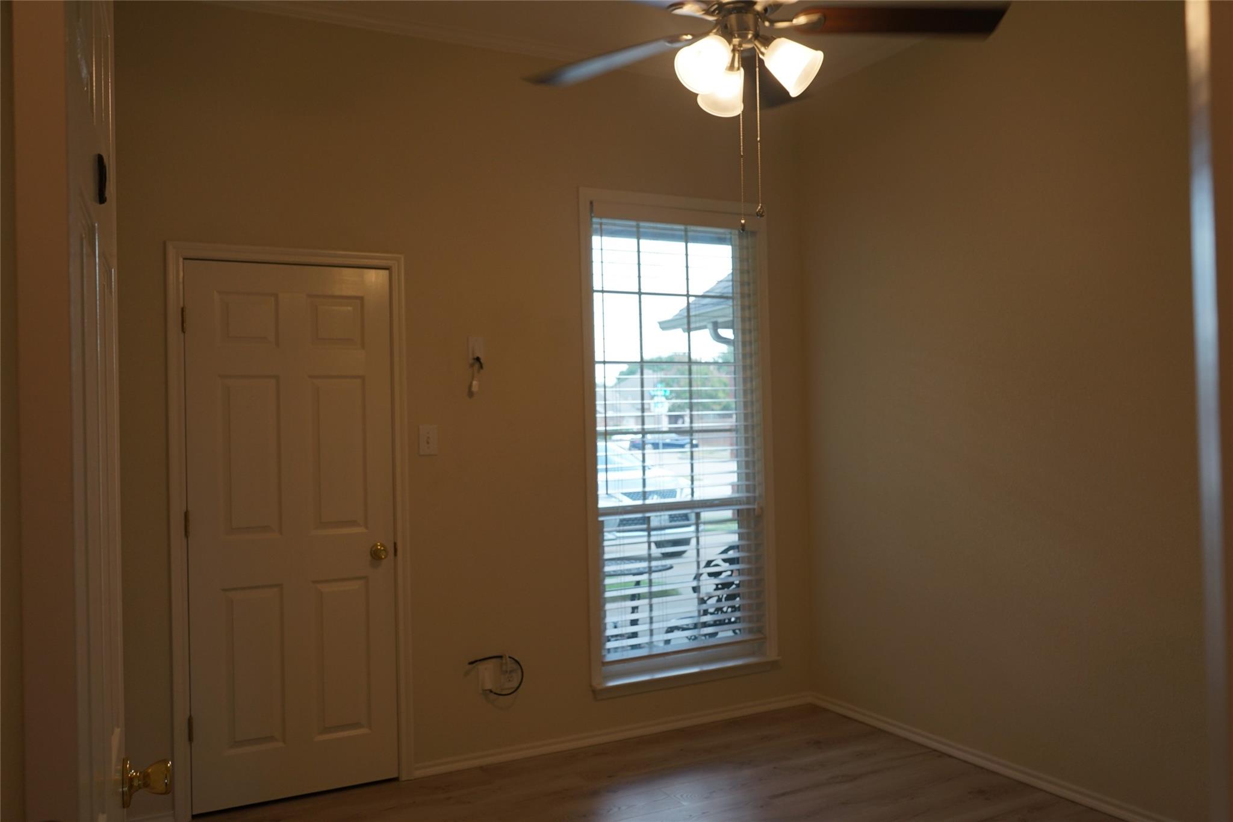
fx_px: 993
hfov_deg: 63.7
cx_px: 616
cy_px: 411
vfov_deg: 45.0
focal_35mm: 29
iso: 250
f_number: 5.6
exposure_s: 1/60
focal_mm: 29
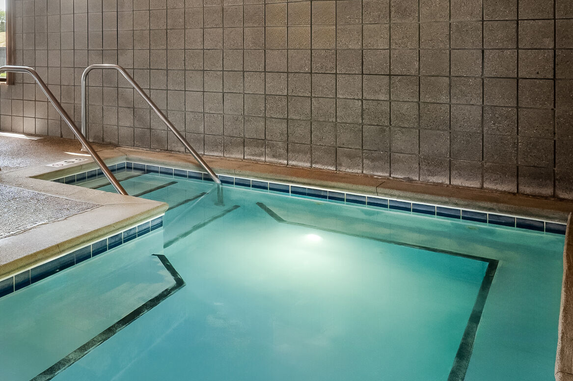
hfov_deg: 48.7
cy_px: 49
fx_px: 573
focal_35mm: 36
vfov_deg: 35.0
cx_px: 81
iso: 400
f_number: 8
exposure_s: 1/6
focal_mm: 14
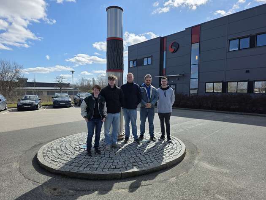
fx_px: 177
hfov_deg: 73.9
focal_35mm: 23
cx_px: 133
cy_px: 100
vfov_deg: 58.9
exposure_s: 1/7333
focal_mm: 6.3
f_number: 1.7
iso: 80
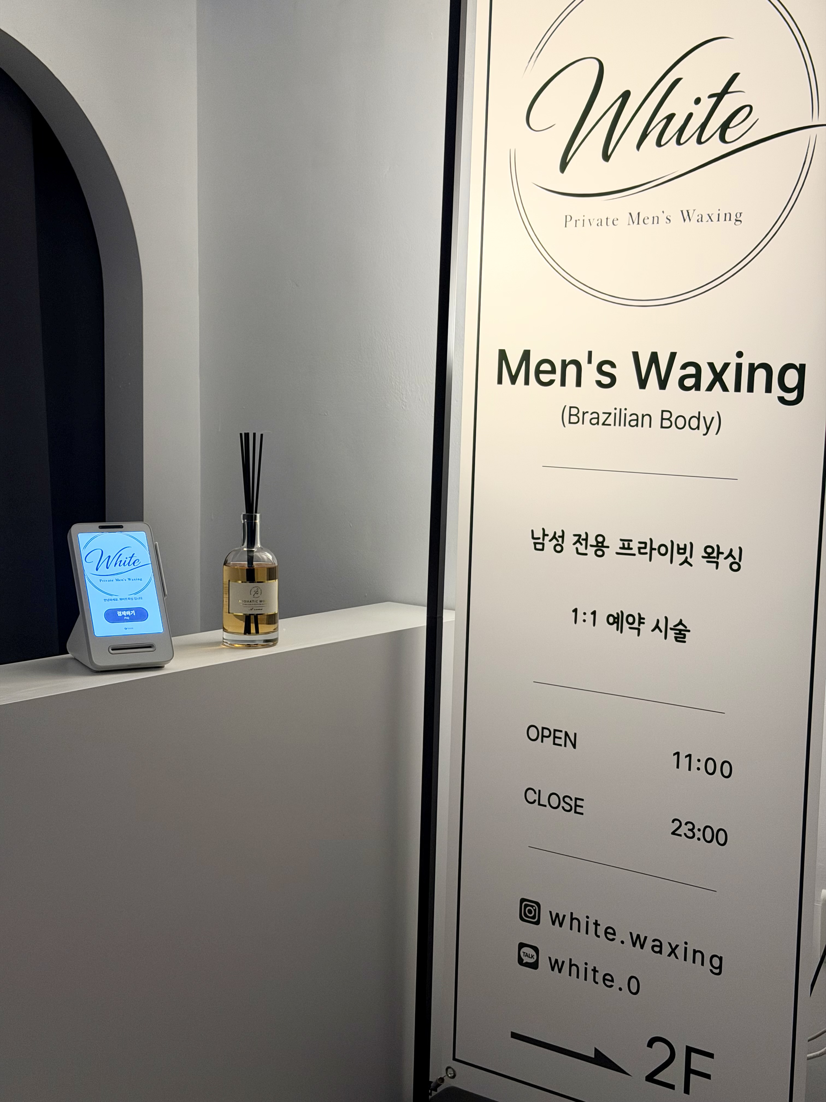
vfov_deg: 39.7
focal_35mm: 48
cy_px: 551
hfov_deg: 30.3
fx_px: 1527
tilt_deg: -6.3
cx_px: 413
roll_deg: -1.4
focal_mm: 6.76
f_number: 1.78
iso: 200
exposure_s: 1/60
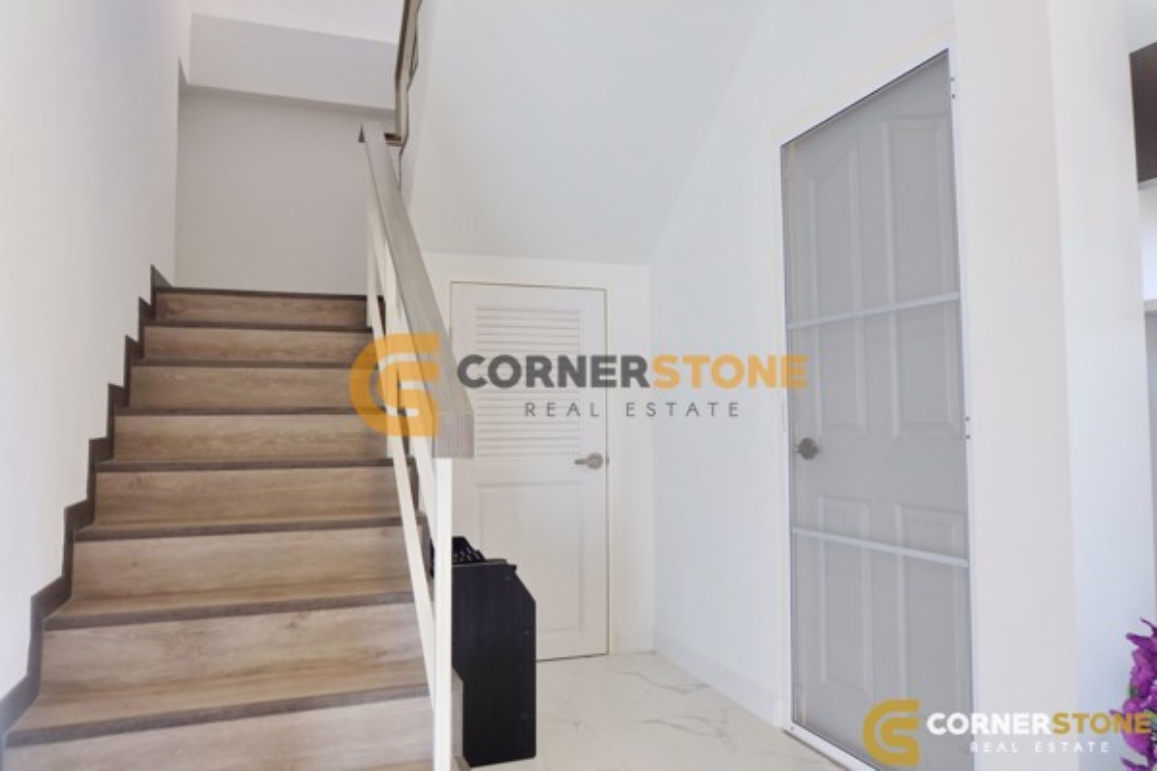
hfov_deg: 73.7
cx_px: 578
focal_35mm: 24
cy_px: 386
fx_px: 771
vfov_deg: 53.1
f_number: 3.5
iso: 200
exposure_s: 1/15
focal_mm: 16
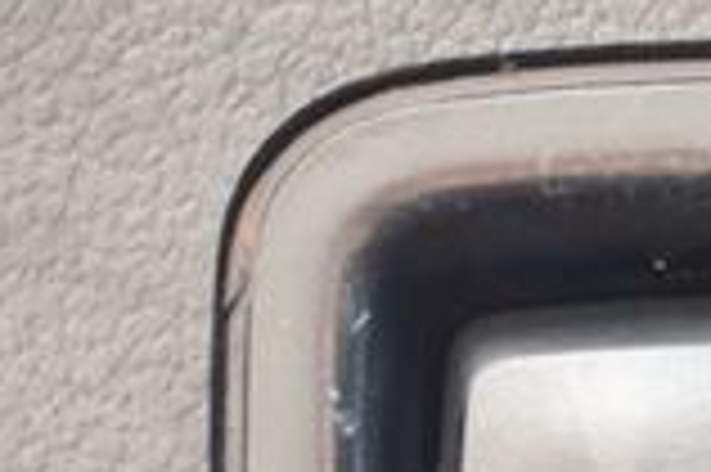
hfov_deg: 11.4
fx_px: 3354
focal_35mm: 170
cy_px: 485
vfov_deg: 8.0
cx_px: 1210
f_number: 5
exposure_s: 1/125
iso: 800
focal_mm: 28
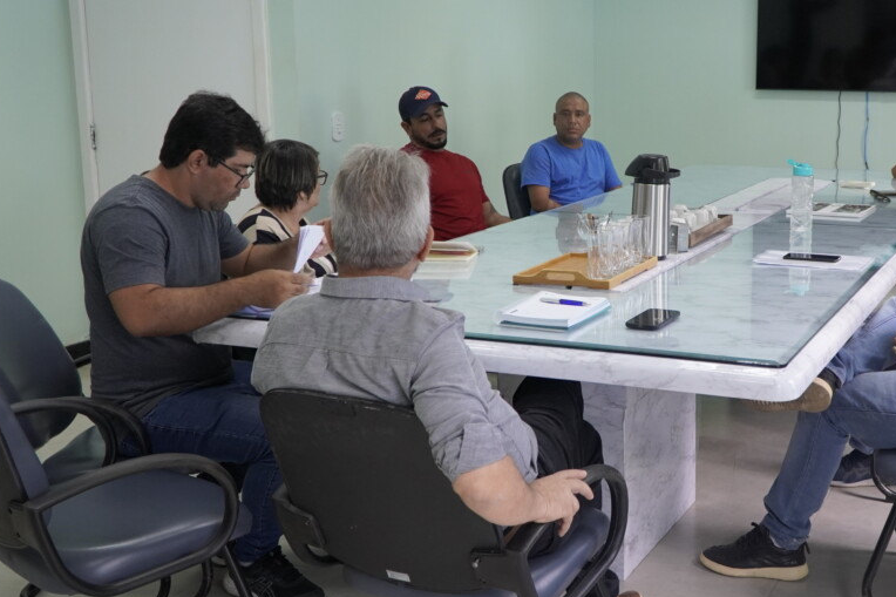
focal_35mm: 45
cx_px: 611
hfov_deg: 43.1
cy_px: 263
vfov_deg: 30.0
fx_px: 1114
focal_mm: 19
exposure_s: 1/160
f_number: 4
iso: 800
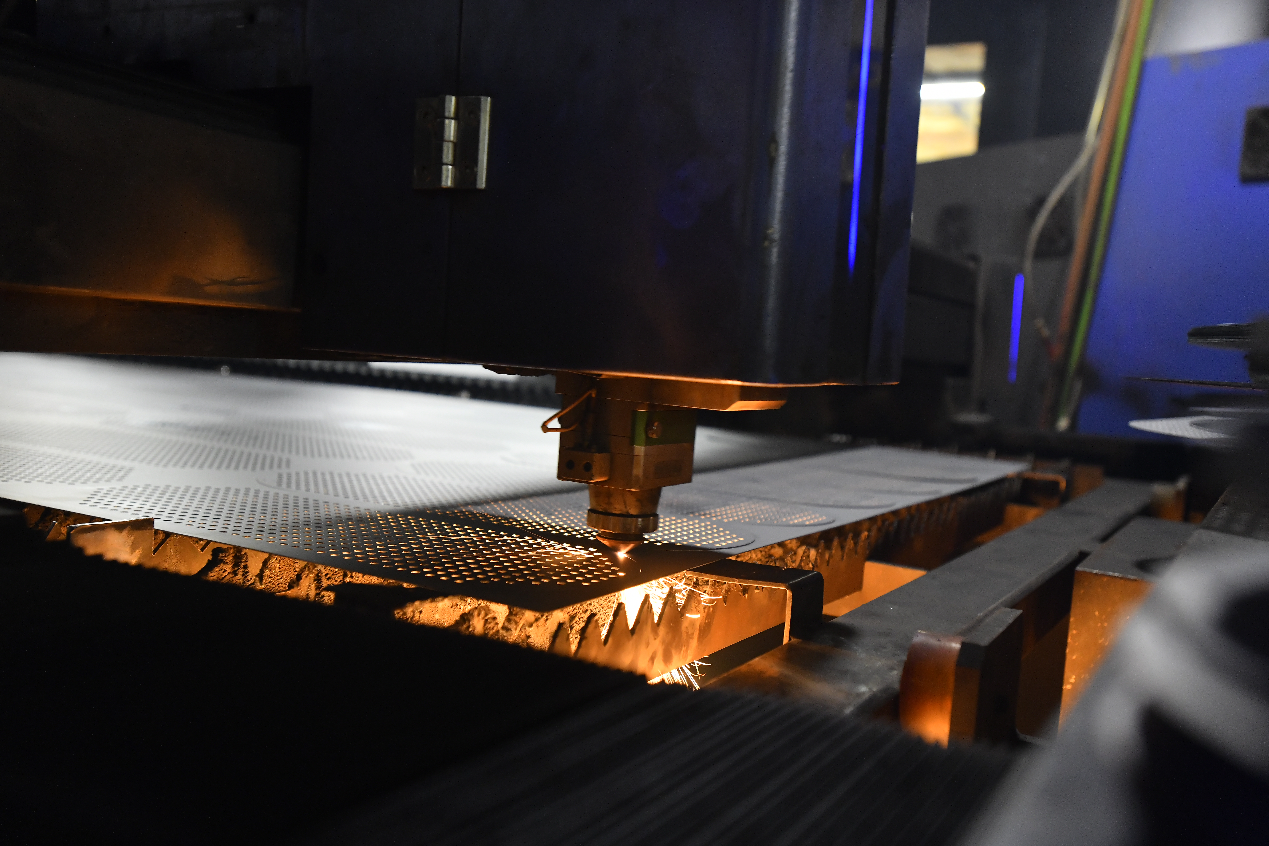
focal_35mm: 35
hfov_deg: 54.4
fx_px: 1234
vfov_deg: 37.9
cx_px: 634
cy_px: 423
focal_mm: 35
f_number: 4.5
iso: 2000
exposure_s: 1/80
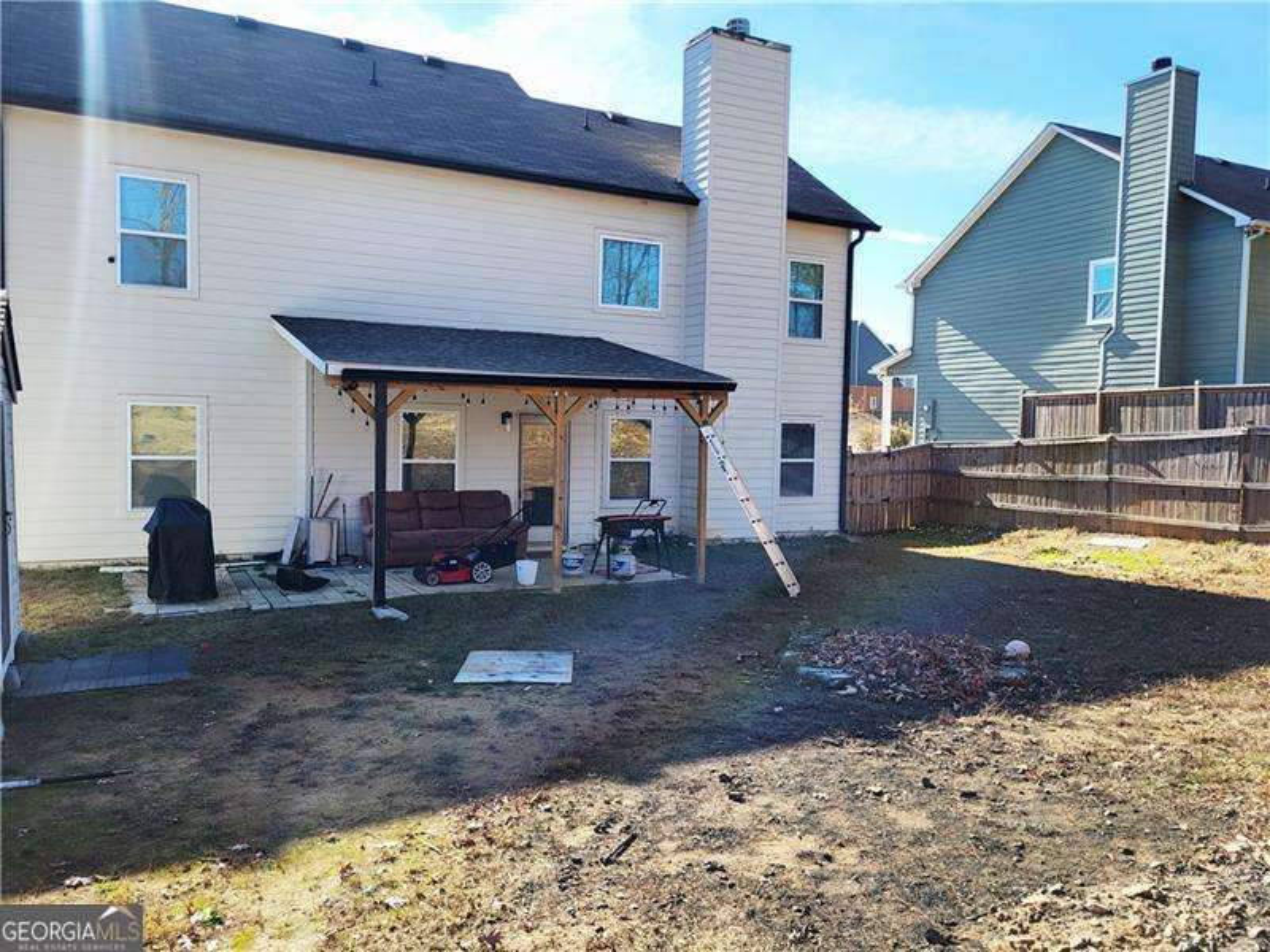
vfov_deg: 53.1
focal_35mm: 26
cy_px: 476
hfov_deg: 67.3
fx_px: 954
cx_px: 635
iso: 40
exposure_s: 1/1250
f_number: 1.8
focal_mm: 5.4
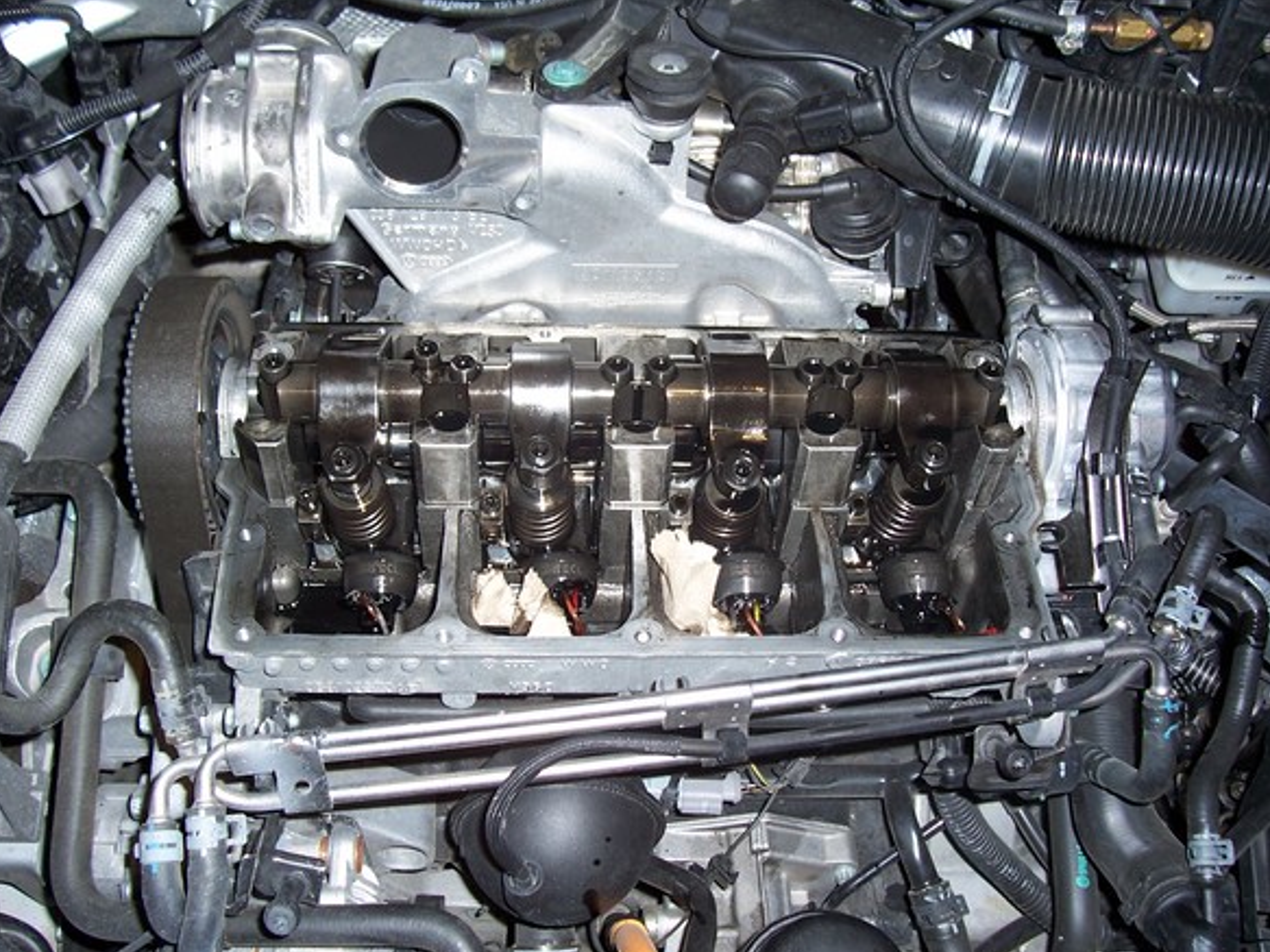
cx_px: 638
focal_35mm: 35
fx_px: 1284
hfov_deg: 52.6
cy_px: 481
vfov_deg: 40.7
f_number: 2.7
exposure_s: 1/60
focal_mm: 5.6
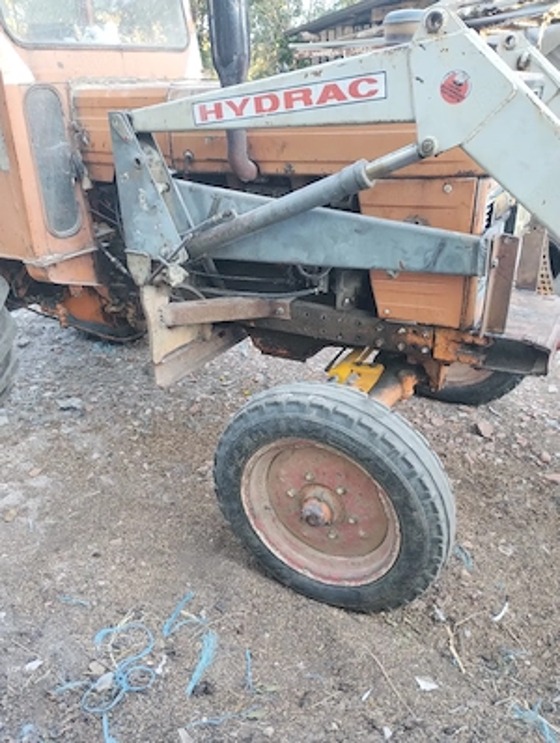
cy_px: 372
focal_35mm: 28
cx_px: 280
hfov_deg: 49.9
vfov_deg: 63.4
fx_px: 602
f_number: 1.8
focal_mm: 4.27
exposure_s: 1/50
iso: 206
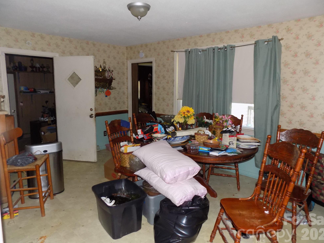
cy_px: 119
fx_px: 225
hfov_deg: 71.6
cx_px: 168
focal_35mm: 24
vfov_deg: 56.8
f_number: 3.1
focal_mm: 4
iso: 220
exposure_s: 1/30
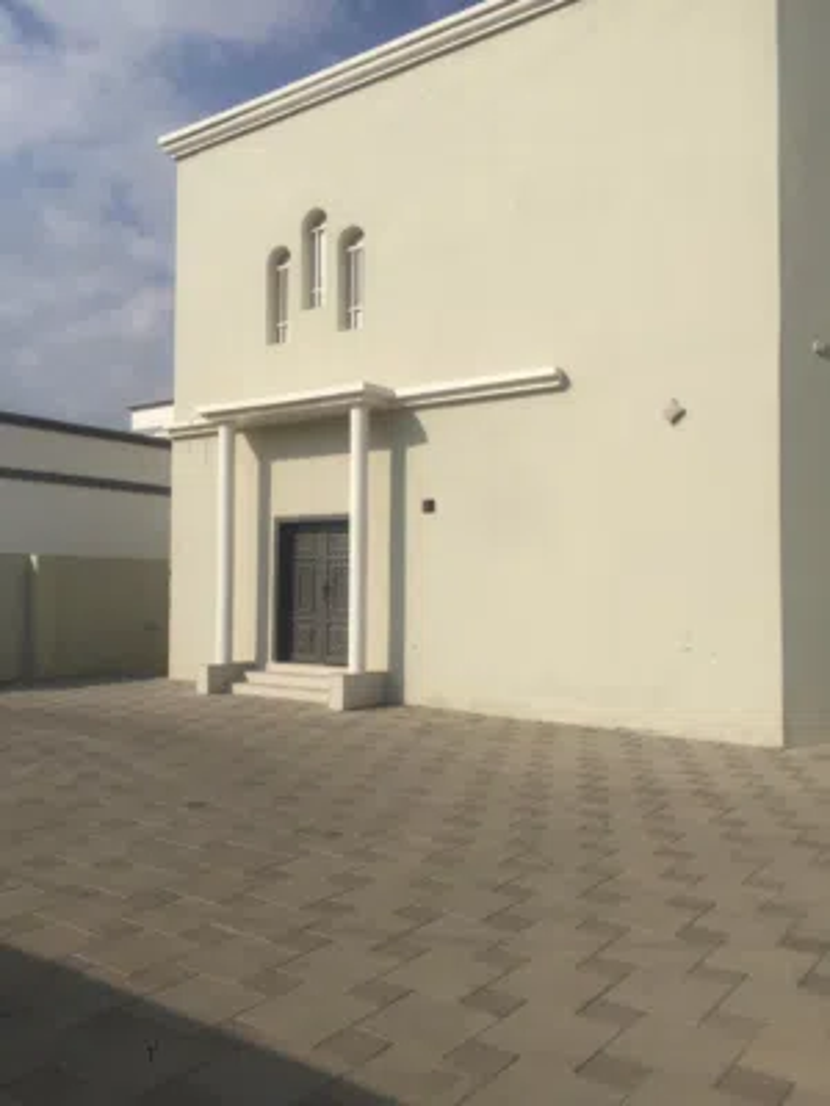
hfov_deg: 48.2
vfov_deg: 61.7
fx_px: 927
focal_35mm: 29
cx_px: 415
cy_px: 553
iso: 32
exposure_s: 1/4950
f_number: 2.2
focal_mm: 4.15
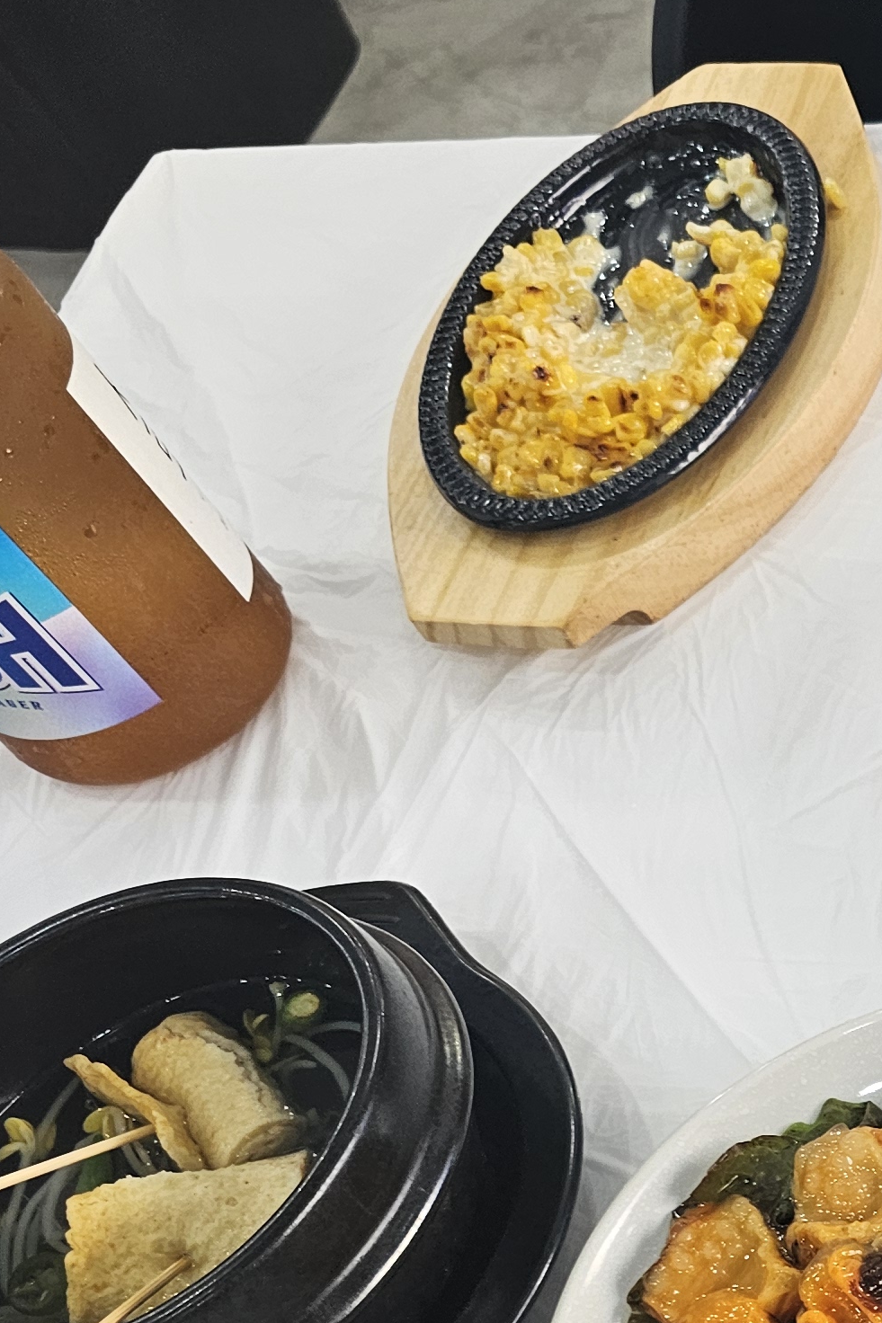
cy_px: 1221
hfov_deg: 17.4
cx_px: 1549
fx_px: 2389
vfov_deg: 29.5
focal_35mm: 65
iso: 125
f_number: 1.7
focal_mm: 6.3
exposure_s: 1/120
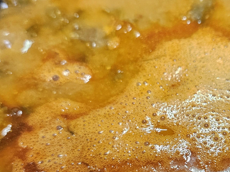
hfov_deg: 29.1
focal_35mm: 65
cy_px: 130
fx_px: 432
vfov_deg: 22.4
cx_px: 185
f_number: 1.8
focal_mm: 5.4
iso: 200
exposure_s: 1/120
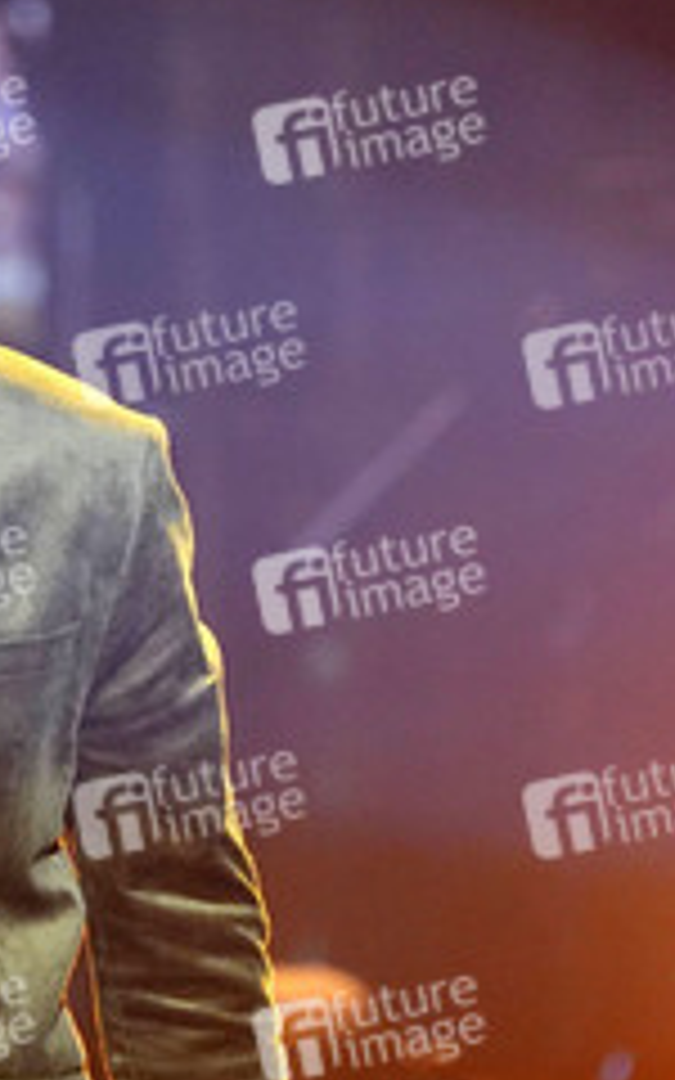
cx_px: -200
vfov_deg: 2.0
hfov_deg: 1.2
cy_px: 468
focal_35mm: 1059
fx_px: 31170
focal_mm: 553
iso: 5000
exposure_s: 1/80
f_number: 6.3
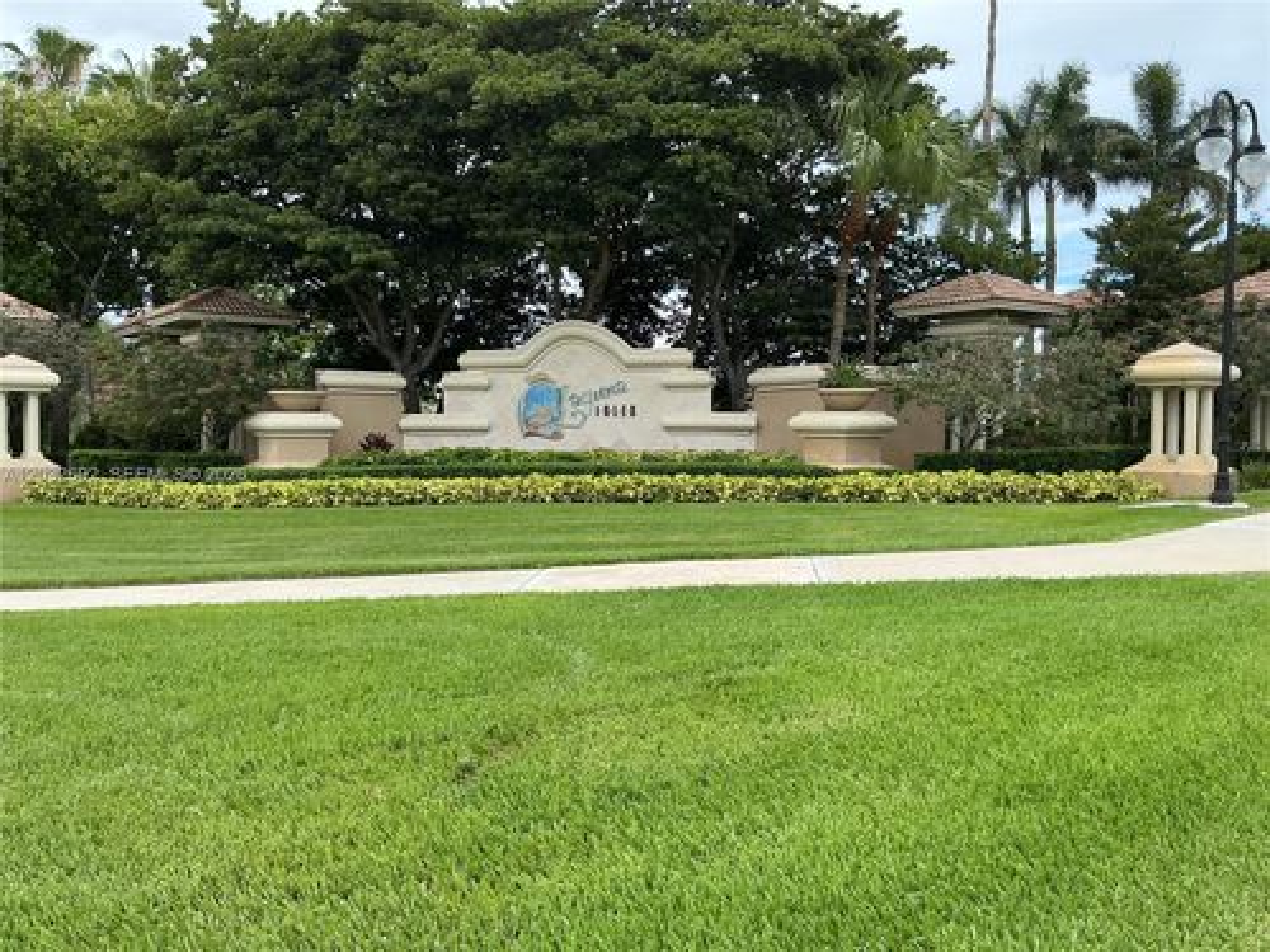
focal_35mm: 29
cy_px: 476
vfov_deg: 48.2
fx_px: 1064
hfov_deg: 61.7
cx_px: 635
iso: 25
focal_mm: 3
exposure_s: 1/1035
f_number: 1.8
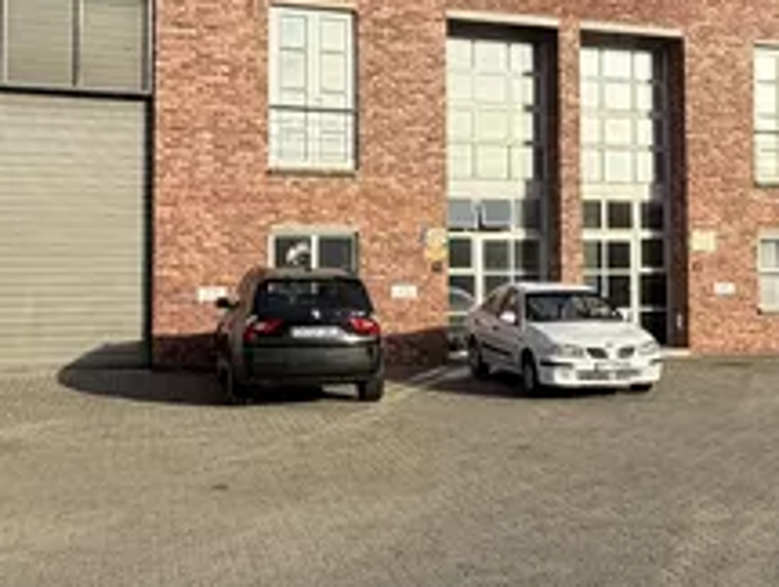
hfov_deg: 35.2
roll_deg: +1.4
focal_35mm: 52
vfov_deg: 28.0
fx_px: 1172
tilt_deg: +2.8
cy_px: 232
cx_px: 659
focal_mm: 2.22
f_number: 2.2
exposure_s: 1/770
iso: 32
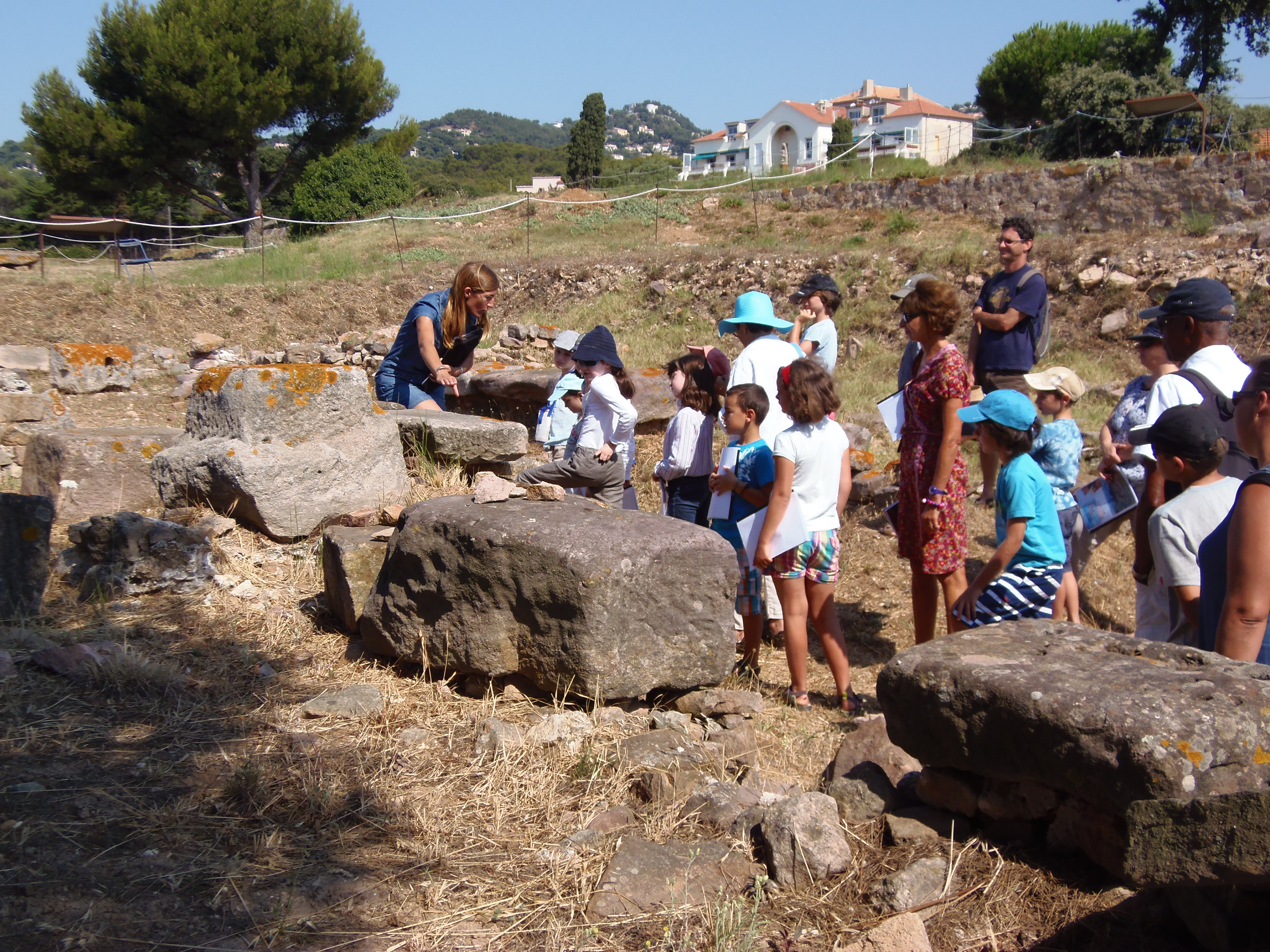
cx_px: 635
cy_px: 476
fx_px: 1541
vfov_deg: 34.3
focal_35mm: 42
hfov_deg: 44.8
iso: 64
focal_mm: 7.8
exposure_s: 1/800
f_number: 3.6
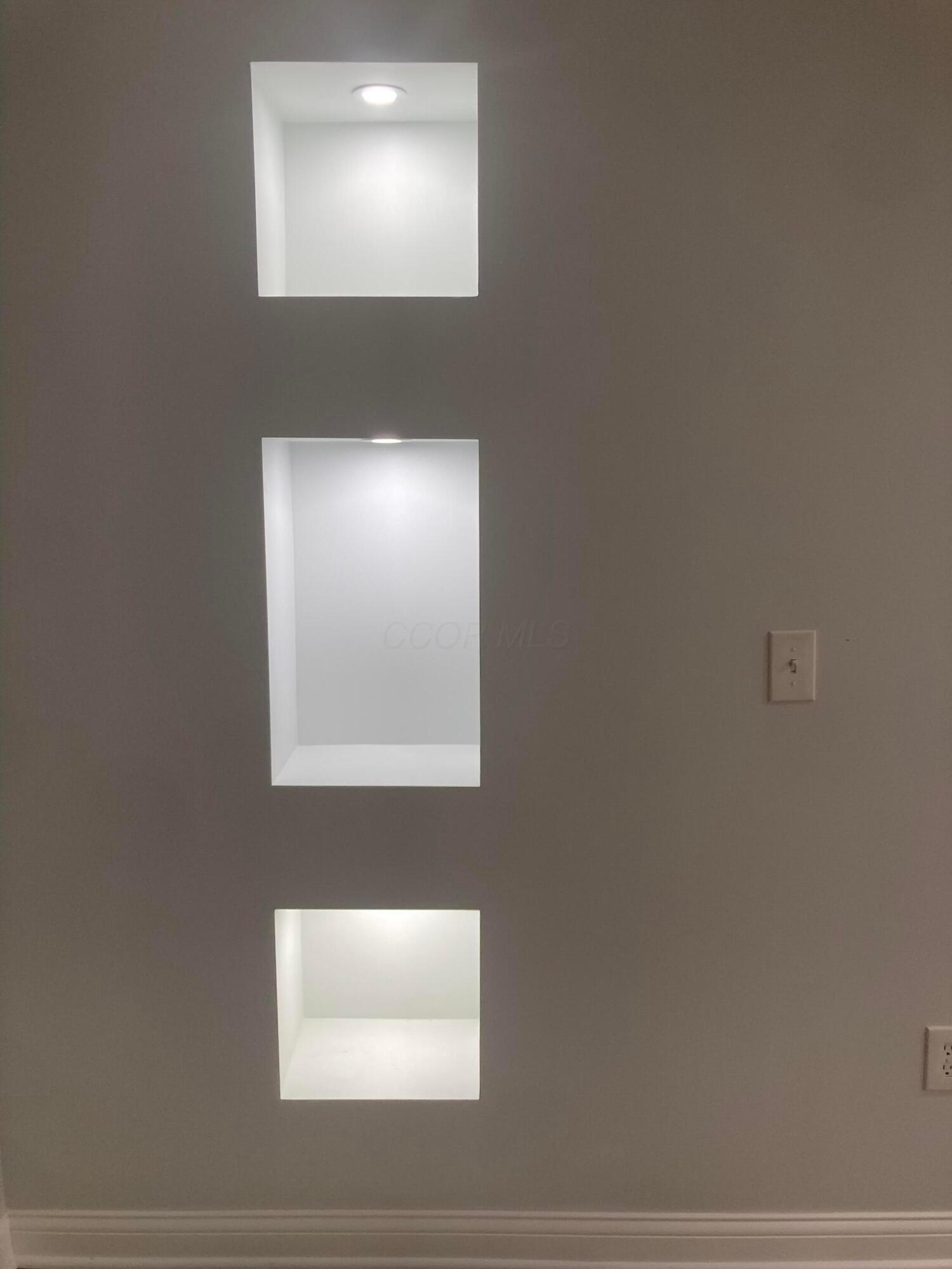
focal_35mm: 28
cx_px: 476
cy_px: 634
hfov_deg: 49.7
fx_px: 1027
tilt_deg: -7.2
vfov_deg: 63.4
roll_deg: -0.3
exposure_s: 1/120
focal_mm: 3.99
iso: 80
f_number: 1.8
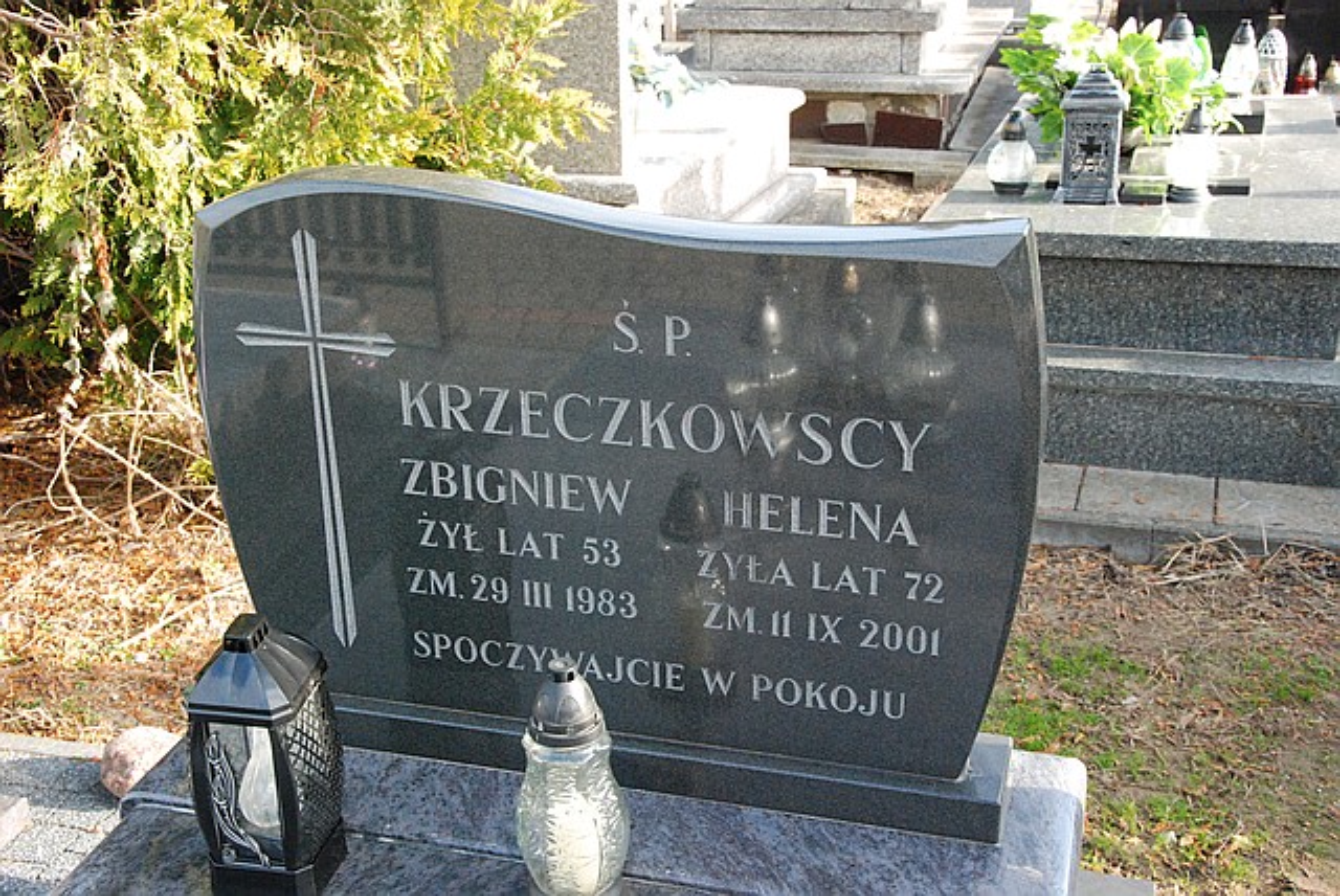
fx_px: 1676
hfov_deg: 43.6
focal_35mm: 45
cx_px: 670
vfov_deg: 29.9
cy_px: 448
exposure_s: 1/320
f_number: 9
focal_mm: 30
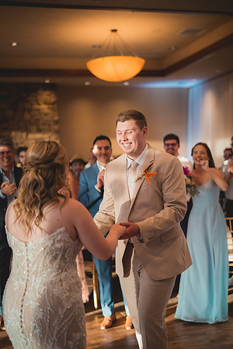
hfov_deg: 27.0
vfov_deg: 39.6
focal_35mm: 50
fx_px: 485
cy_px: 174
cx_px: 116
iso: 1250
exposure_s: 1/3200
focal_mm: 50
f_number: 1.4
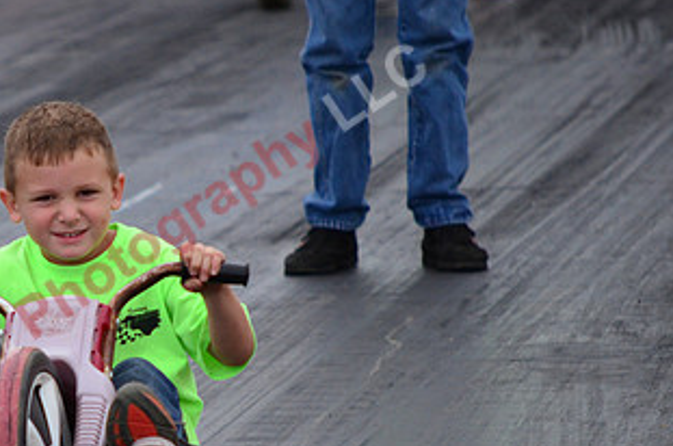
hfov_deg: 3.7
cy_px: 320
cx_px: 54
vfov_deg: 2.4
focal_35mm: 560
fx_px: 10447
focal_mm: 200
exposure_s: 1/2500
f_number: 6.3
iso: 1000
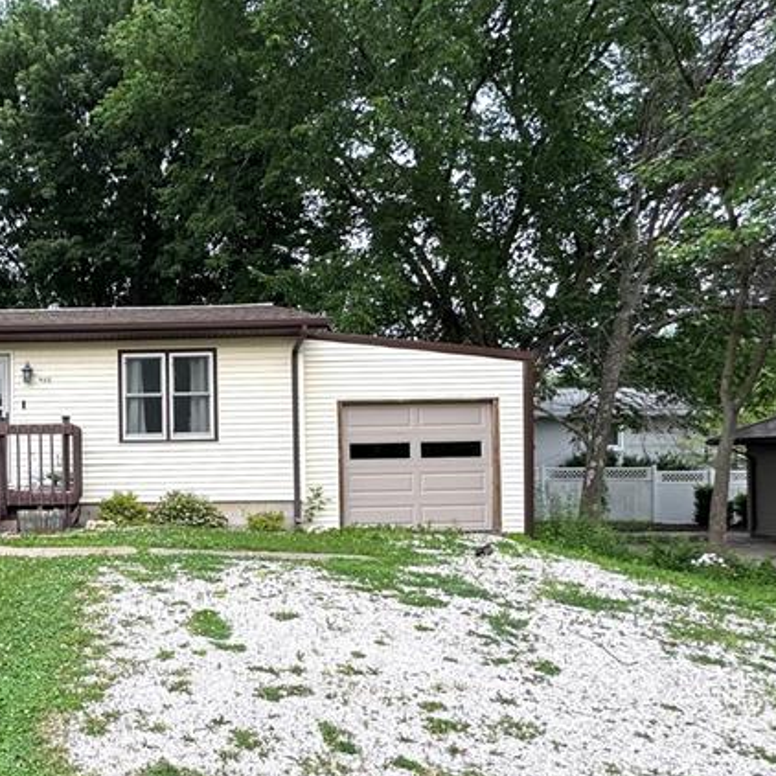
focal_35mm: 30
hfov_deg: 48.7
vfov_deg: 53.8
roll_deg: +1.1
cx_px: 88
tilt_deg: +0.1
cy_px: 452
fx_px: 761
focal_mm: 2.22
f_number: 2.2
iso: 40
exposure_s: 1/295
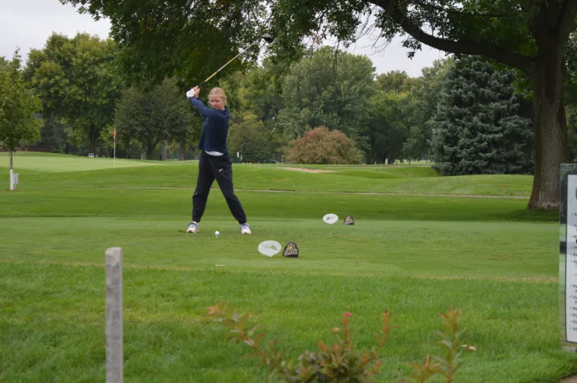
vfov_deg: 16.5
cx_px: 288
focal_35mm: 82
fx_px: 1321
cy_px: 192
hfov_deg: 24.6
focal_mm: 55
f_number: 5.6
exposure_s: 1/500
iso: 640
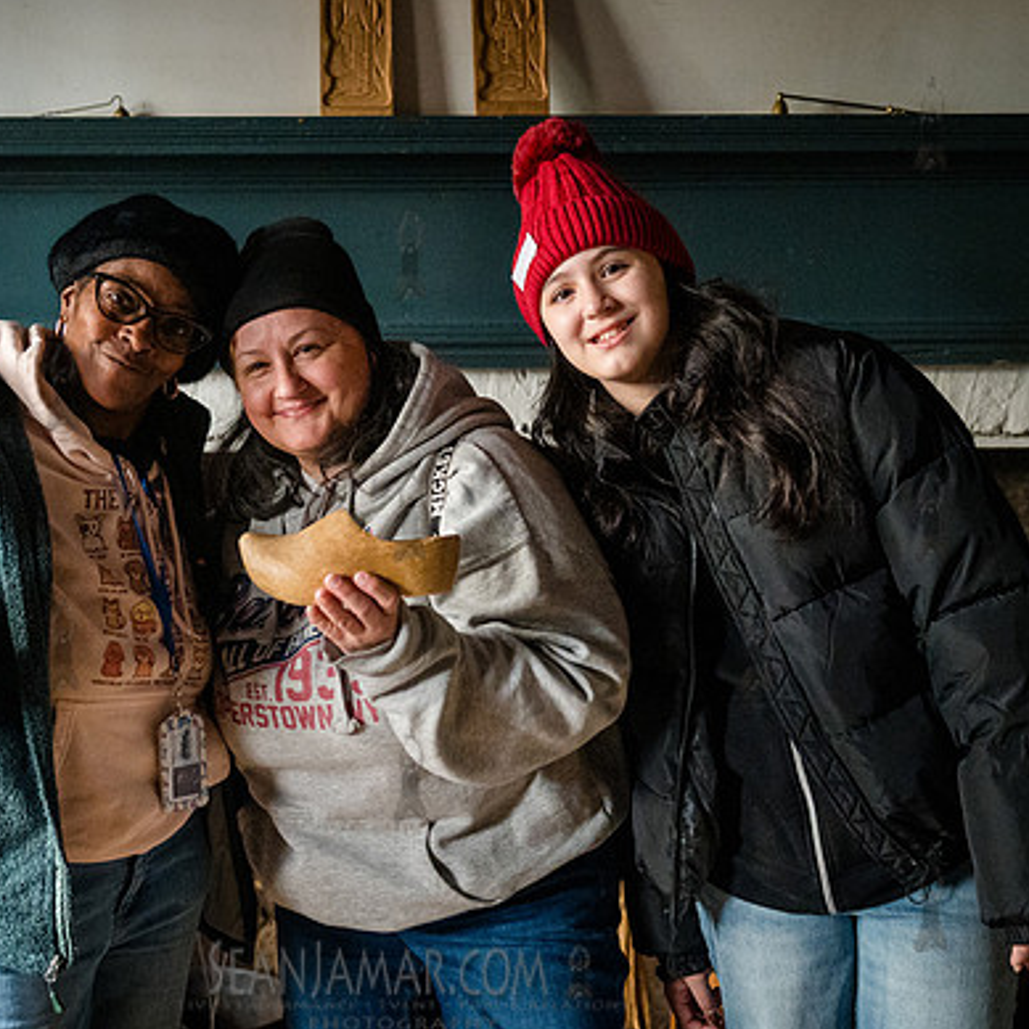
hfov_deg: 30.9
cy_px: 480
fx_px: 1850
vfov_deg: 31.1
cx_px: 351
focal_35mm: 55
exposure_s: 1/320
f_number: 2.8
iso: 12800
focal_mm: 40
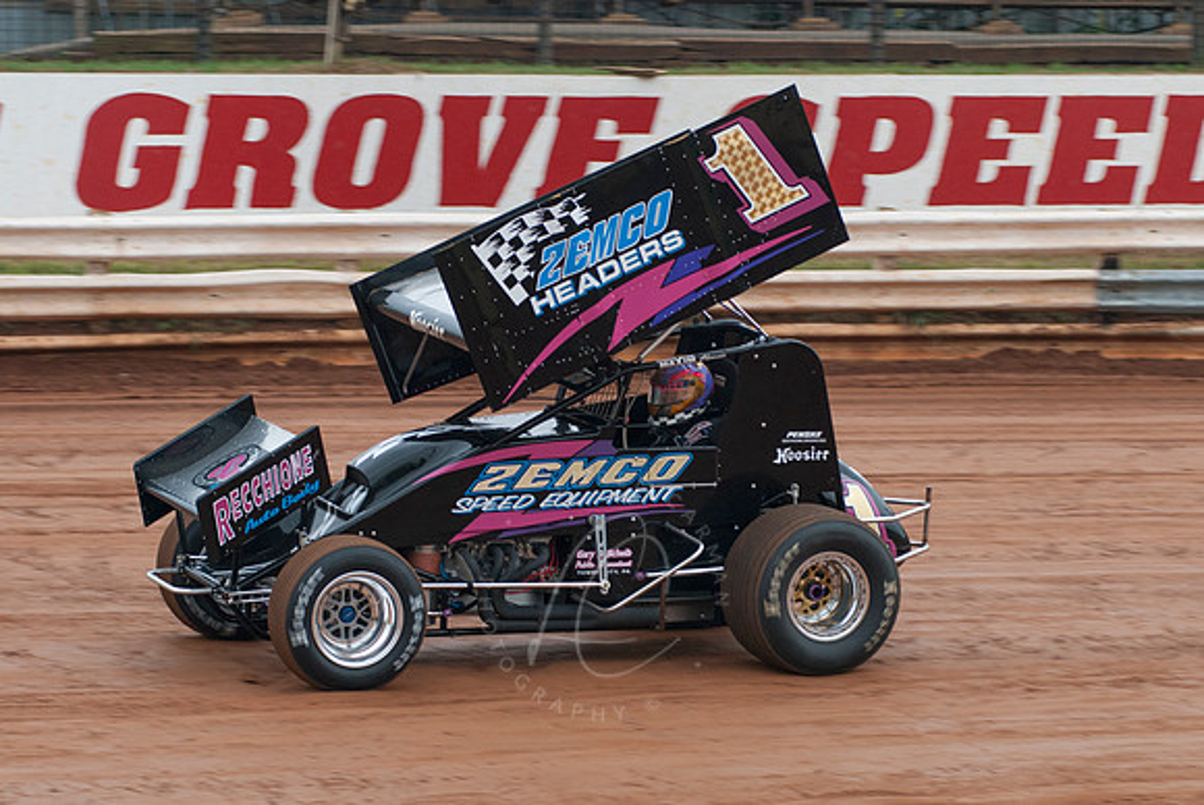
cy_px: 402
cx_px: 602
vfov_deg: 9.7
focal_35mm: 142
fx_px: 4771
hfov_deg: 14.4
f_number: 4
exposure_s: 1/320
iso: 320
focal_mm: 95
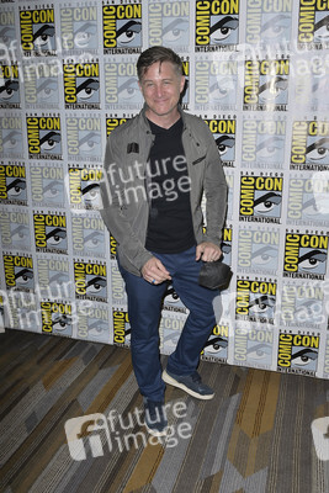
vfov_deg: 65.5
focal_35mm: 28
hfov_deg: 46.4
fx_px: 383
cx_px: 164
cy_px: 246
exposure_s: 1/250
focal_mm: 28
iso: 320
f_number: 6.3
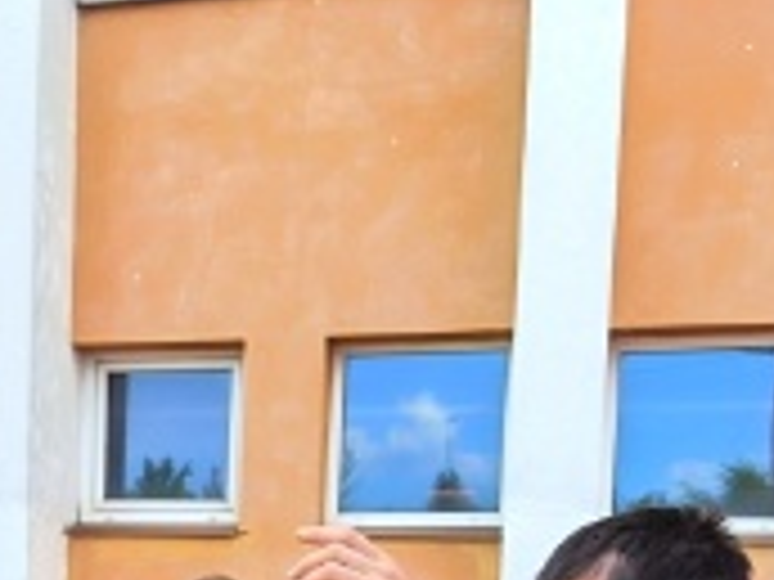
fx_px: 1498
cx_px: 140
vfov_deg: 20.0
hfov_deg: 28.3
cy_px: 764
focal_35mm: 67
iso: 100
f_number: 1.75
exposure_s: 1/191
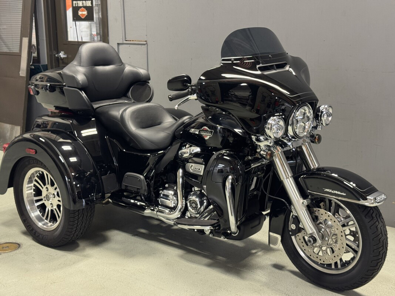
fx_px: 548
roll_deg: -0.4
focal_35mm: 48
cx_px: 198
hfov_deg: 39.7
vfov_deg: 30.3
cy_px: 148
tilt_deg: -12.0
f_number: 1.78
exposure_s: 1/40
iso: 250
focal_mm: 6.76
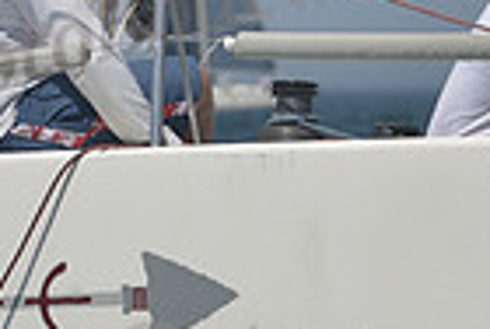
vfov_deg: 1.7
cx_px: 550
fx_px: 11280
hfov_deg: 2.5
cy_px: 163
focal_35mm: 827
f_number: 9
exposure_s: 1/1000
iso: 280
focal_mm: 200
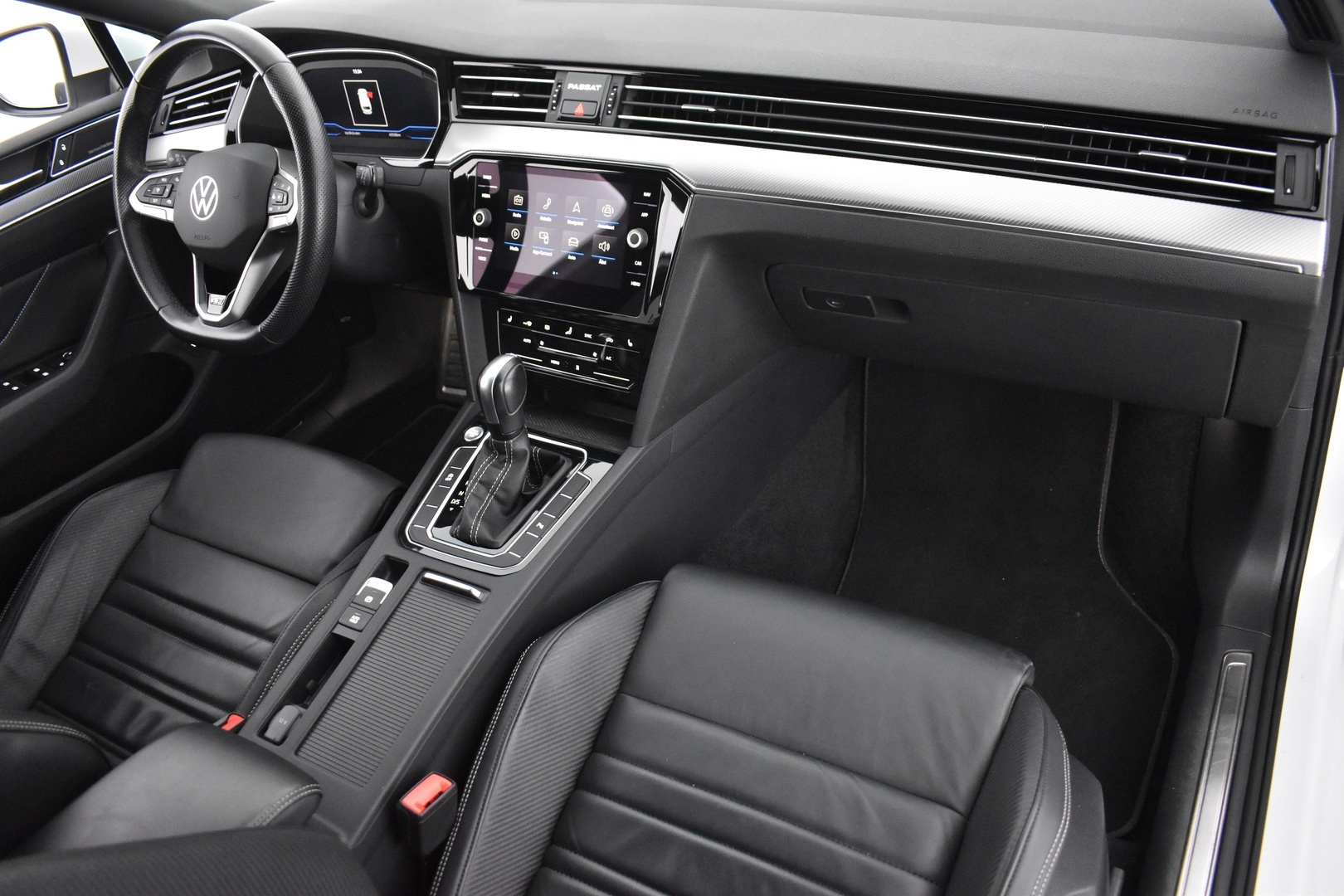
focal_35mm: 27
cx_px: 672
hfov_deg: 67.4
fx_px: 1008
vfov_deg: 47.9
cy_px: 448
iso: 3200
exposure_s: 1/25
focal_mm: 18
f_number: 3.5
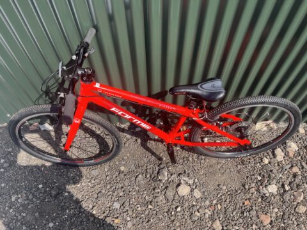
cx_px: 154
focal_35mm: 26
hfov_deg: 67.3
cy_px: 115
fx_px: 231
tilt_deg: -57.5
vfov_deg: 53.1
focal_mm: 5.1
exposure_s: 1/1721
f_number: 1.6
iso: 50
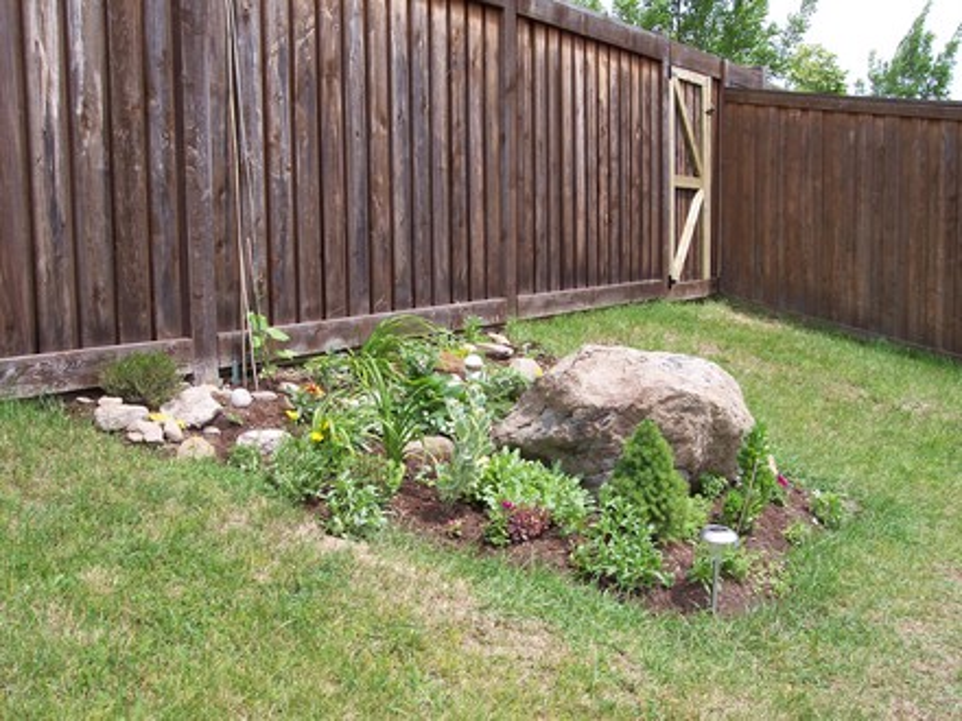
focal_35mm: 38
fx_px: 1056
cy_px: 360
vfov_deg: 37.7
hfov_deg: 49.0
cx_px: 481
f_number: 4.8
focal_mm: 8
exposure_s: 1/350
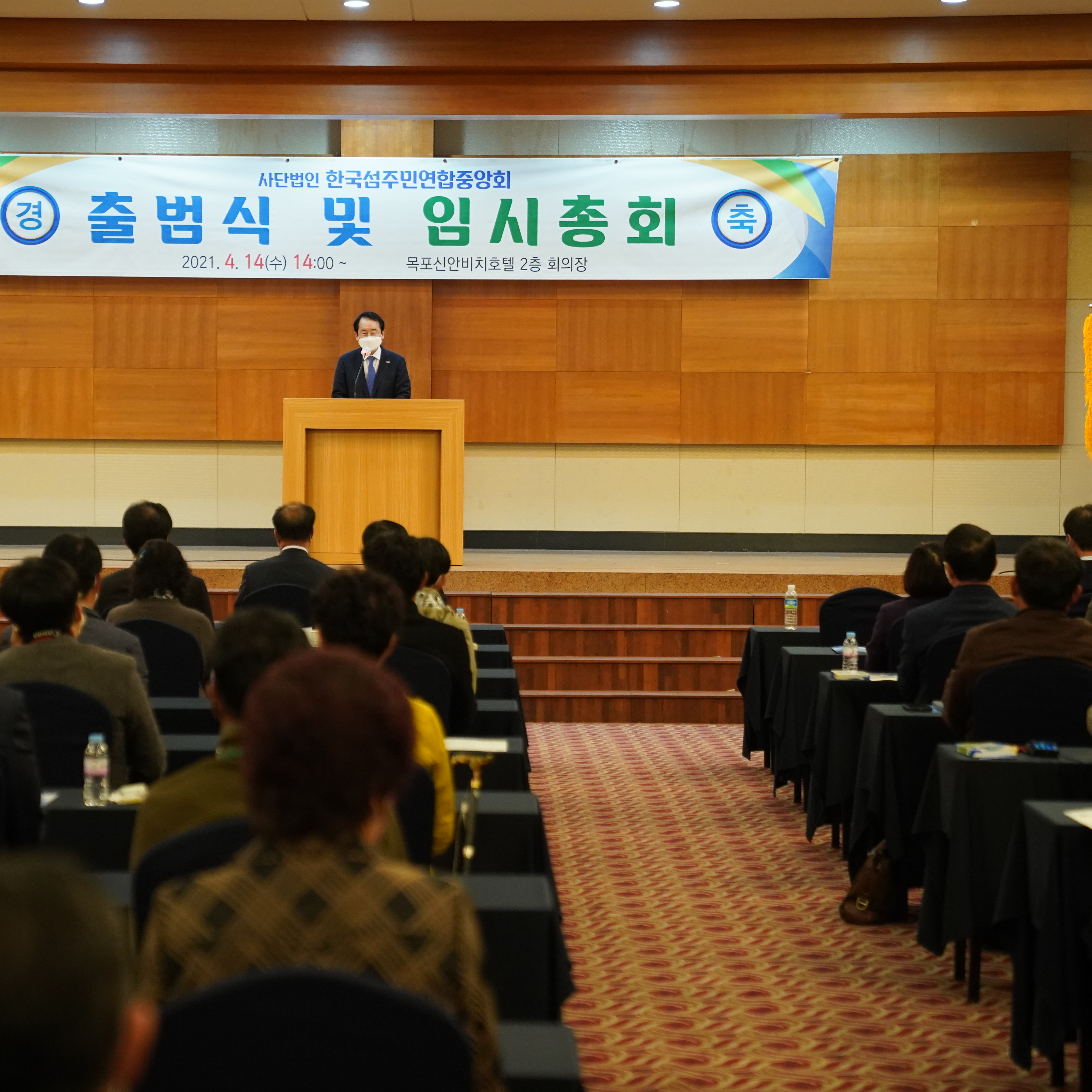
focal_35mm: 90
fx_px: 3212
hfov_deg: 19.2
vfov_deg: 19.3
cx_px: 368
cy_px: 544
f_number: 2.8
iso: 3200
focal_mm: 70
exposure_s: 1/160
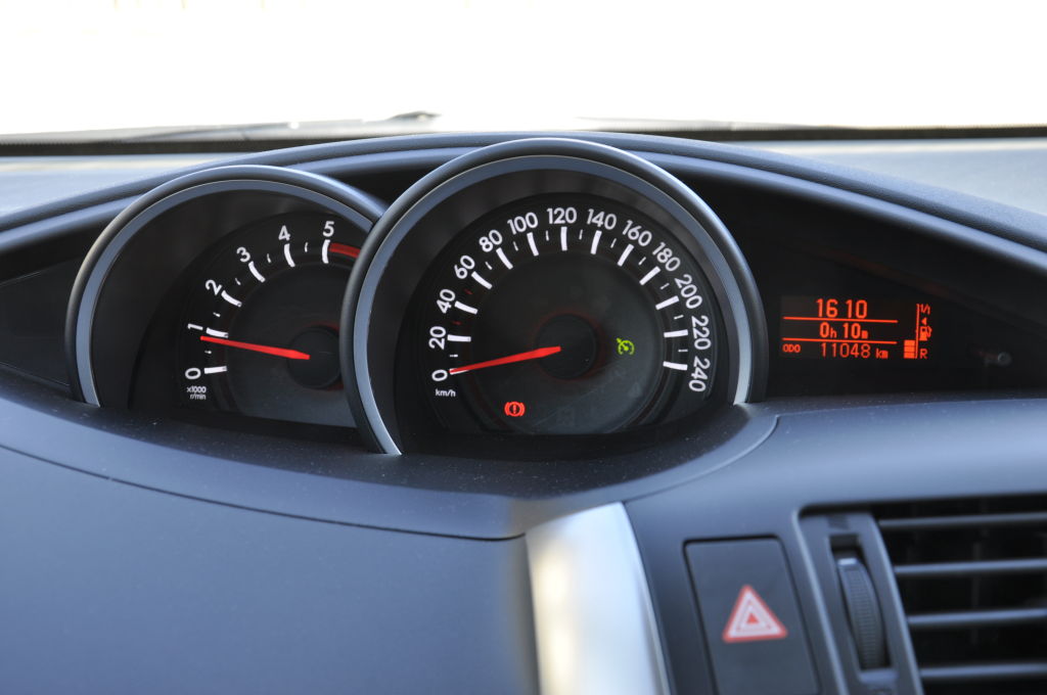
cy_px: 348
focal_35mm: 52
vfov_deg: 25.7
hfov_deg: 37.9
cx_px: 524
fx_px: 1525
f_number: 7.1
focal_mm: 35
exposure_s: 1/50
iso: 200
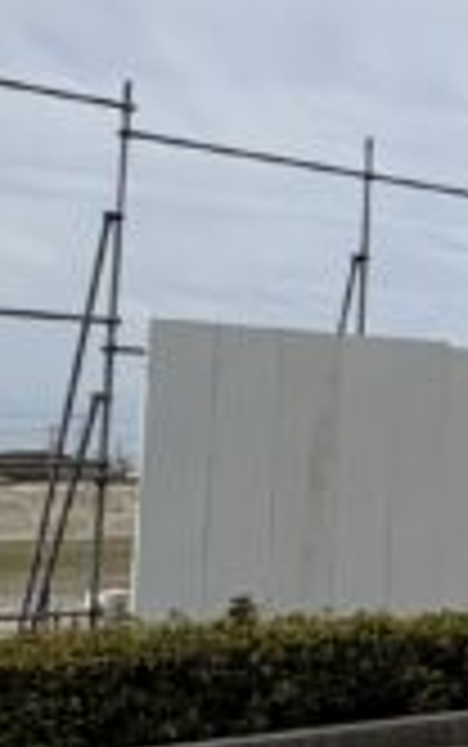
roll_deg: +0.7
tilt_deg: +4.7
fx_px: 1324
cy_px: 385
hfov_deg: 13.9
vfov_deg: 31.5
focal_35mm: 65
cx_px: 1127
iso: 50
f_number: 2.2
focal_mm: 2.22
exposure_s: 1/2770
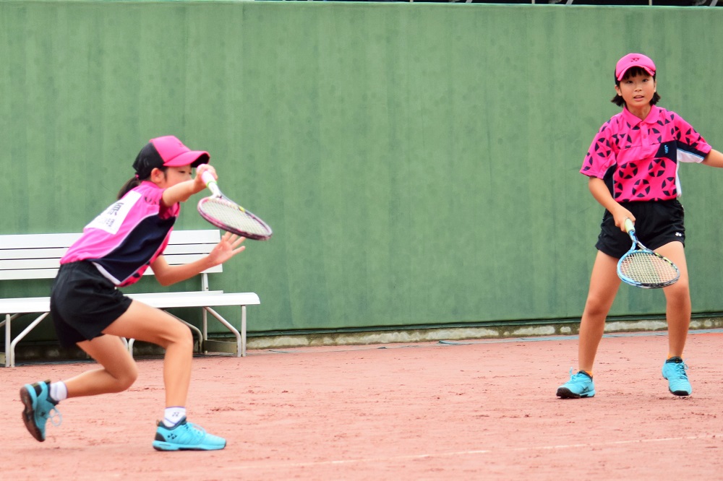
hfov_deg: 17.1
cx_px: 362
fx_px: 2409
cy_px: 240
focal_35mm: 120
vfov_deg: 11.4
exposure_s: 1/1250
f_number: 4.5
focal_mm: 80
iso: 500
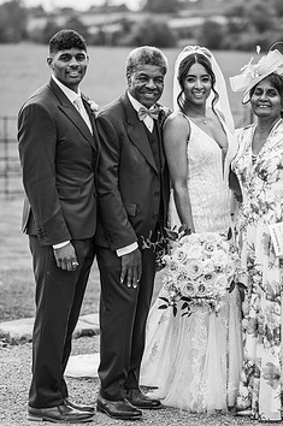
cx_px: 167
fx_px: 1277
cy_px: 224
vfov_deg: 18.9
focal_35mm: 108
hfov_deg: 12.6
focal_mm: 85
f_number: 2.2
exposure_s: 1/800
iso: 100
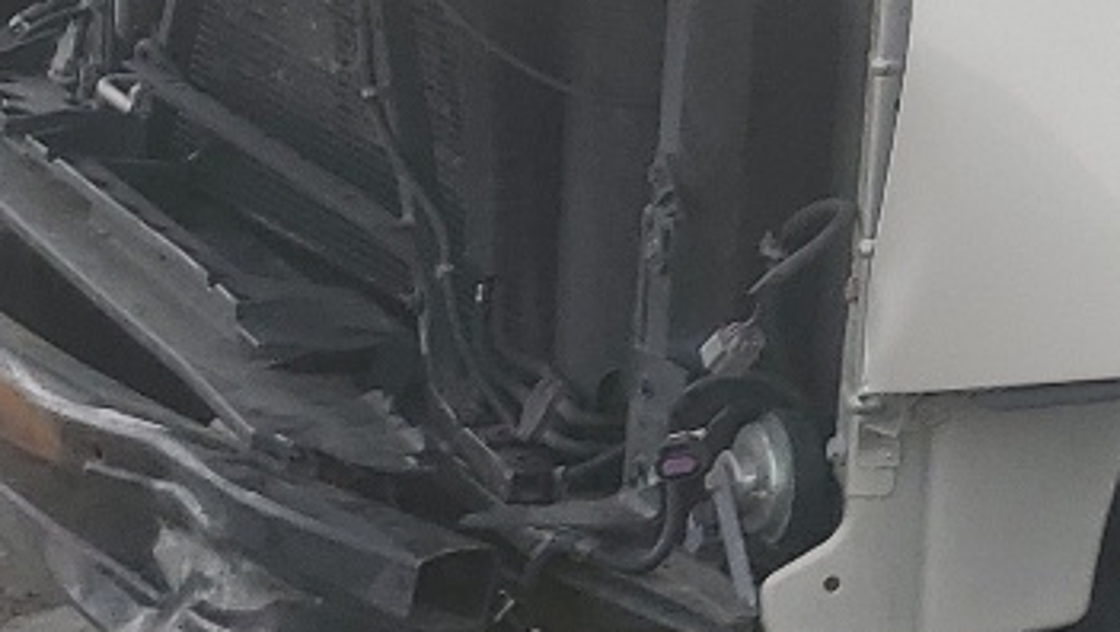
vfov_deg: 9.4
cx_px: 2029
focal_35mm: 129
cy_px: 41
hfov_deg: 14.6
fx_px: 3834
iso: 50
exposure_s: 1/1250
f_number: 1.5
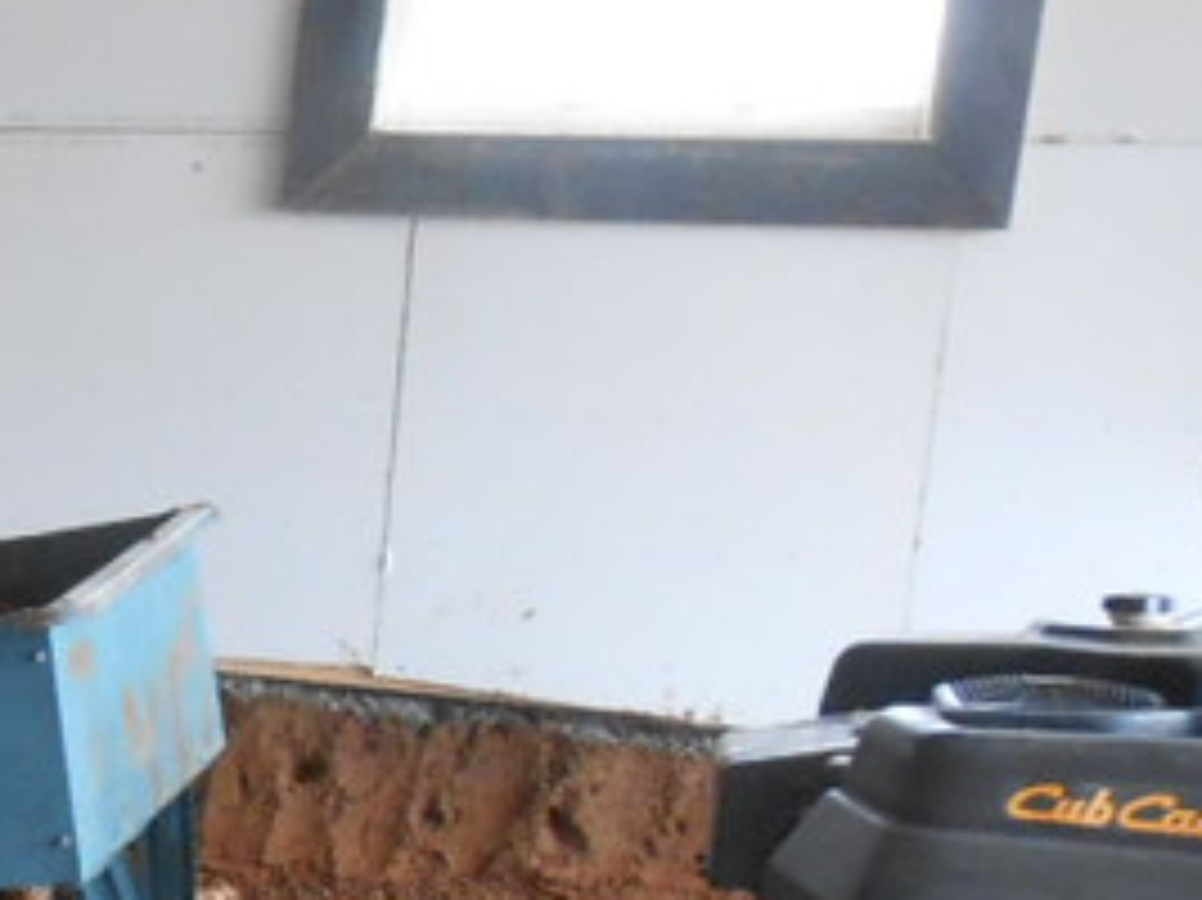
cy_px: 1022
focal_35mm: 104
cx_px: -988
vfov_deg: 13.9
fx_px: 3610
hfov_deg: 15.9
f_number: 3.5
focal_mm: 4.6
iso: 320
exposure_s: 1/30
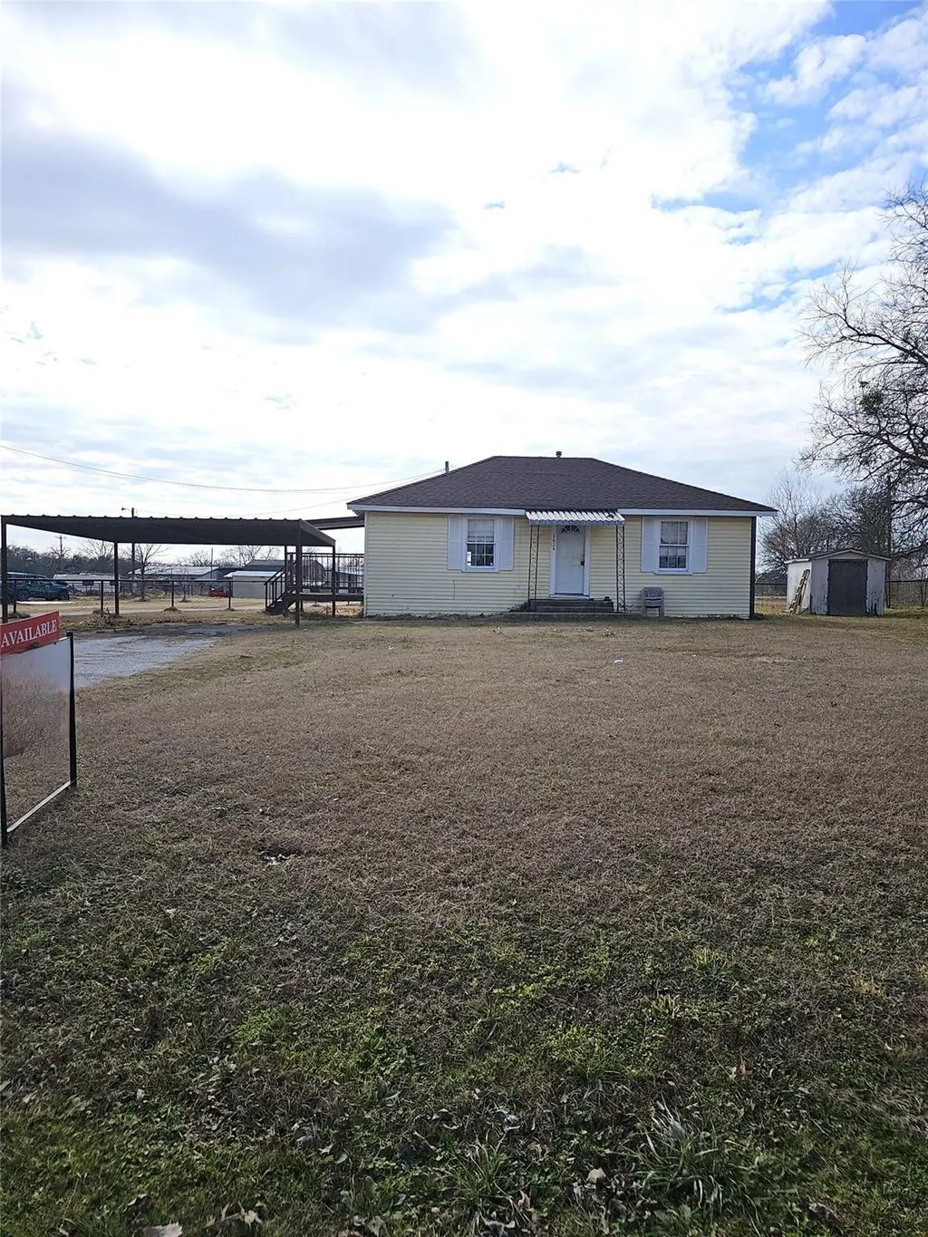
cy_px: 618
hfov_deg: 58.9
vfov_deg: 73.9
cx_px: 464
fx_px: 822
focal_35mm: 23
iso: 10
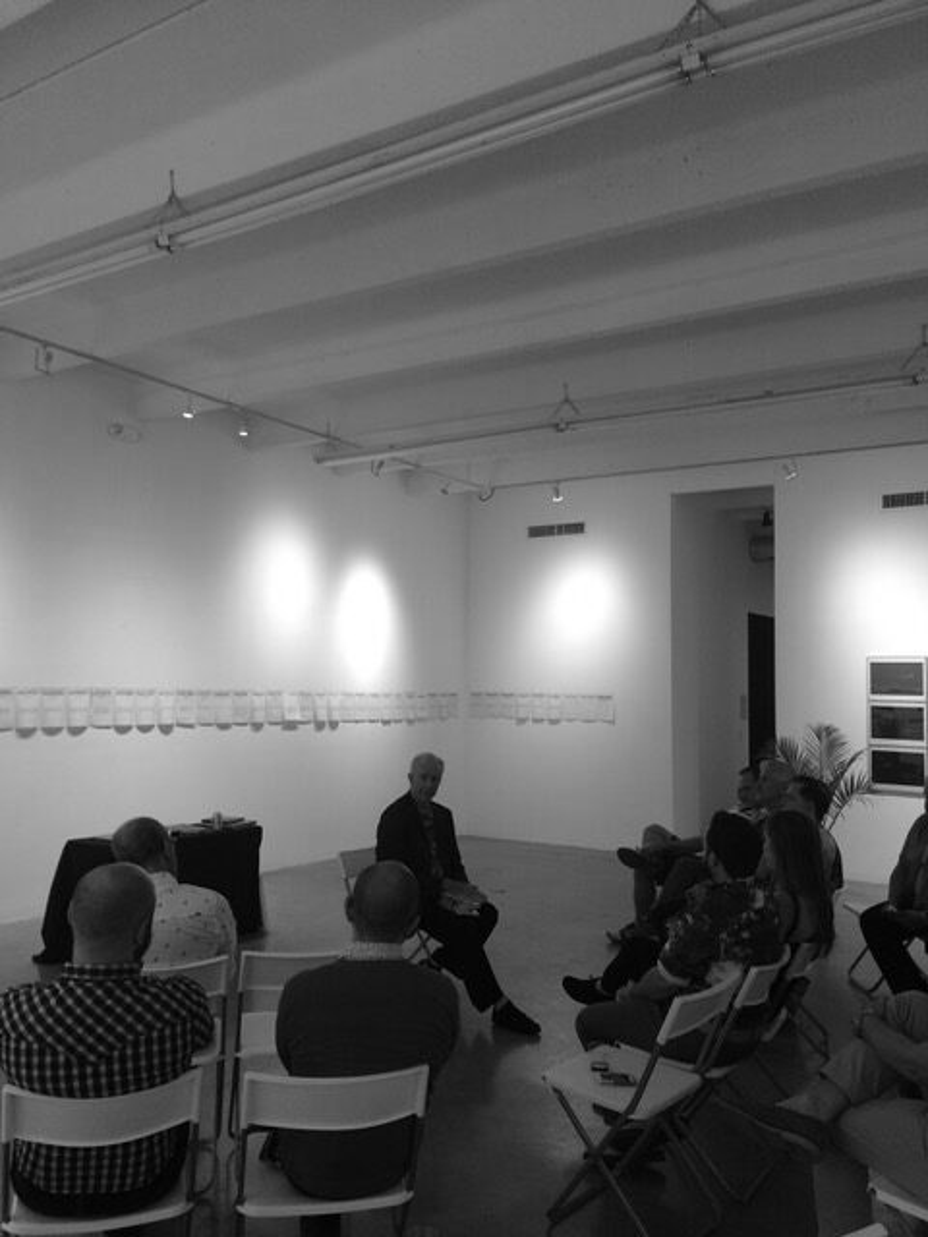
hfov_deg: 48.2
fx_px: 1037
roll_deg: -0.4
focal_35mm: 29
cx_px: 464
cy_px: 618
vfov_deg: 61.7
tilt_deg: +6.2
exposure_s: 1/30
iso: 100
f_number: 2.2
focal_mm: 4.15
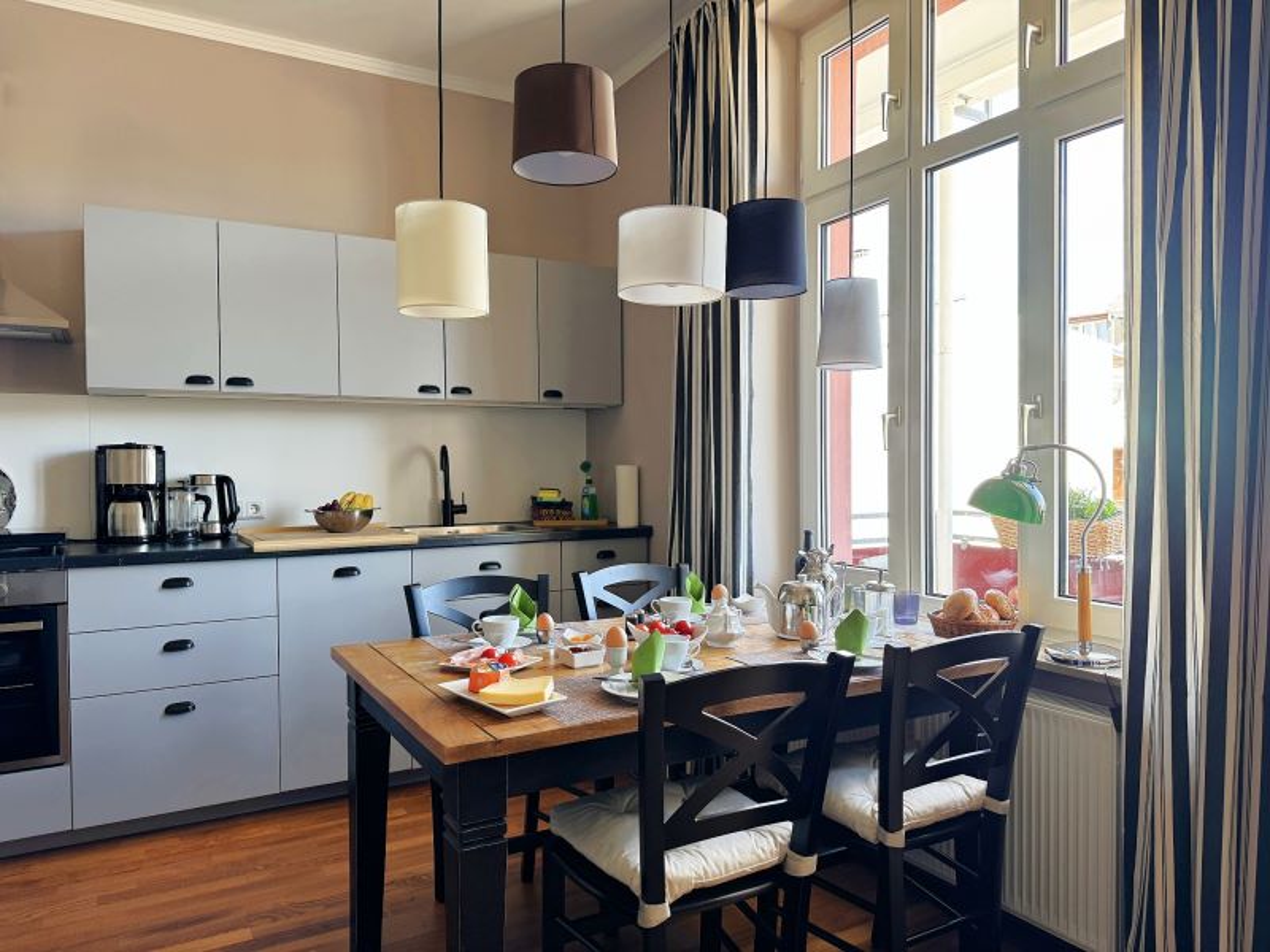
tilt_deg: -0.9
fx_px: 881
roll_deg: +0.8
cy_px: 476
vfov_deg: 56.8
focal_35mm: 24
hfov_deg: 71.6
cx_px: 635
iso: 125
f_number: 1.78
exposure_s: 1/121
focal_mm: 6.76
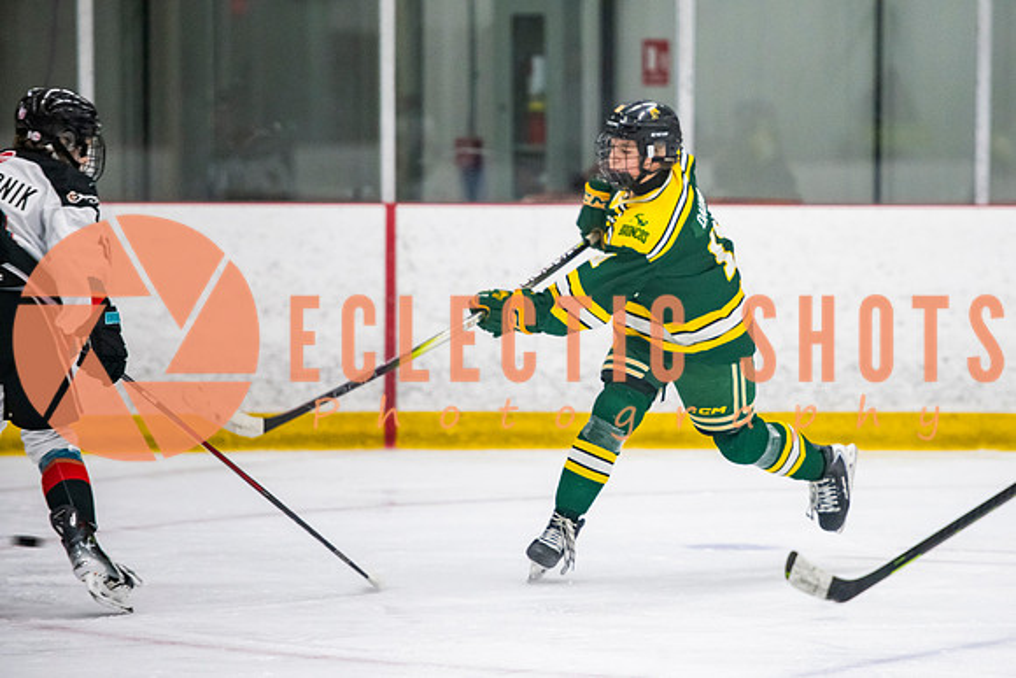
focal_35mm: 242
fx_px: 6824
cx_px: 682
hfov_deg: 8.5
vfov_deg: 5.7
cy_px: 335
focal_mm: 180
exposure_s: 1/640
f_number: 3.2
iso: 2500
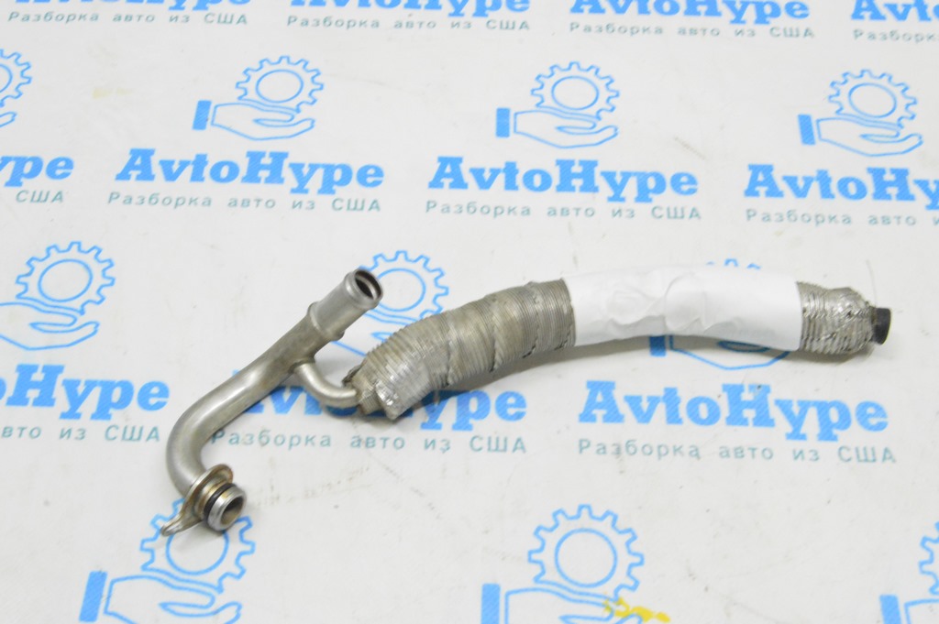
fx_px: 1173
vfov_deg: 29.8
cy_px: 312
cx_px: 470
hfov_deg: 43.6
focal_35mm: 45
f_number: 20
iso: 6400
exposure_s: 1/15
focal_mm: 30
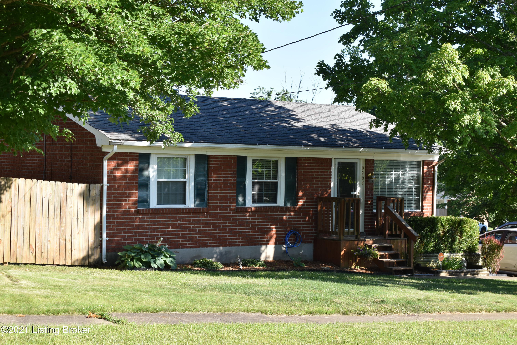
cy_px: 172
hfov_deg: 29.2
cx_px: 258
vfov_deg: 19.7
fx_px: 991
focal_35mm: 69
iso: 200
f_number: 7.1
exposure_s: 1/250
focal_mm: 46
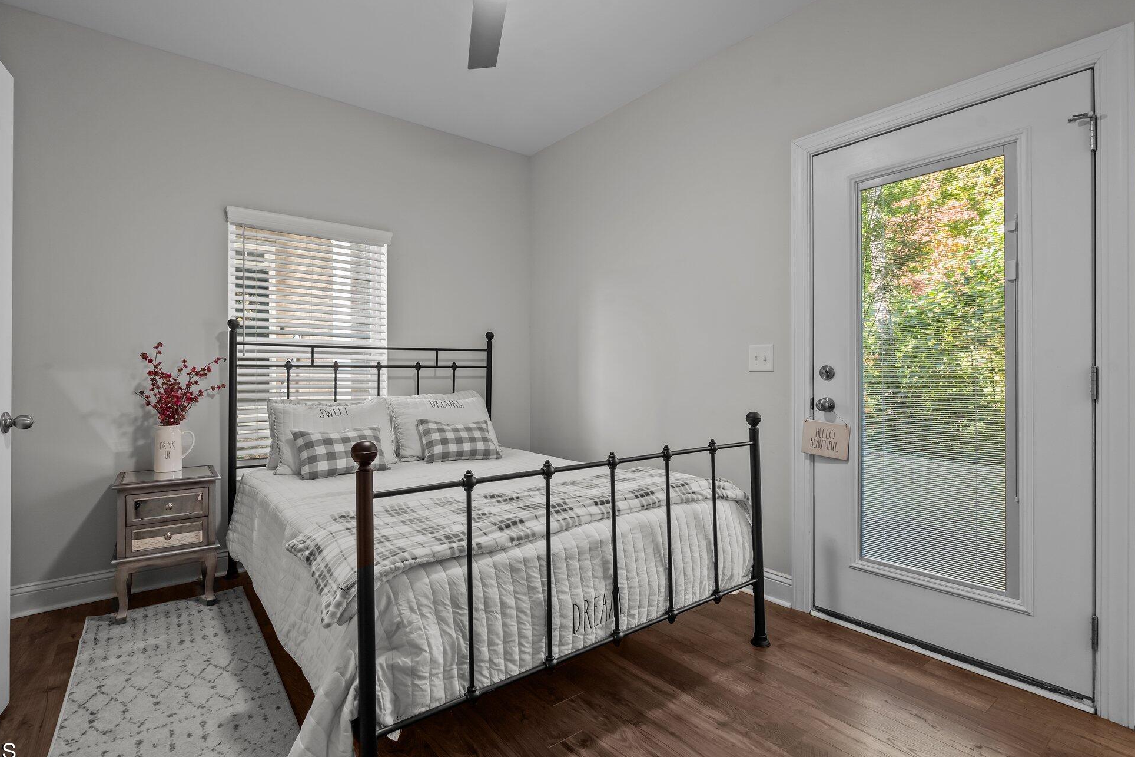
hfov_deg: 93.3
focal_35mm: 17
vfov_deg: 70.4
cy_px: 386
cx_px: 557
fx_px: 536
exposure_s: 1/1.43
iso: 400
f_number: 8
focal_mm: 16
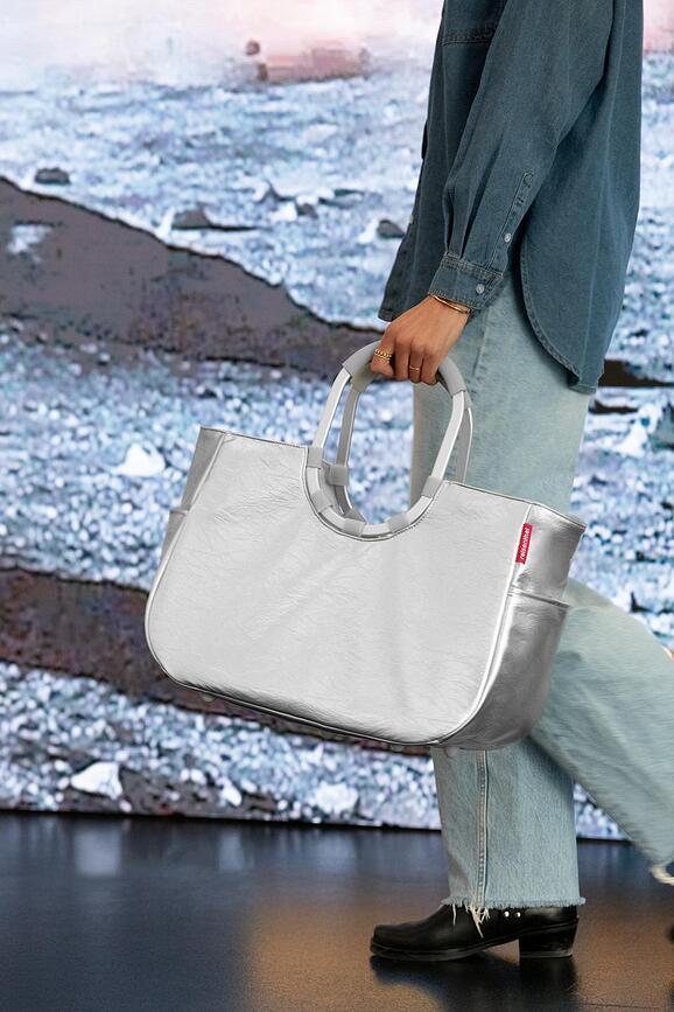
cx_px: 337
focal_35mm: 135
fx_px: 3791
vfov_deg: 15.2
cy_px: 506
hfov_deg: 10.2
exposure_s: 1/200
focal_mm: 135
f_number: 4.5
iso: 5000
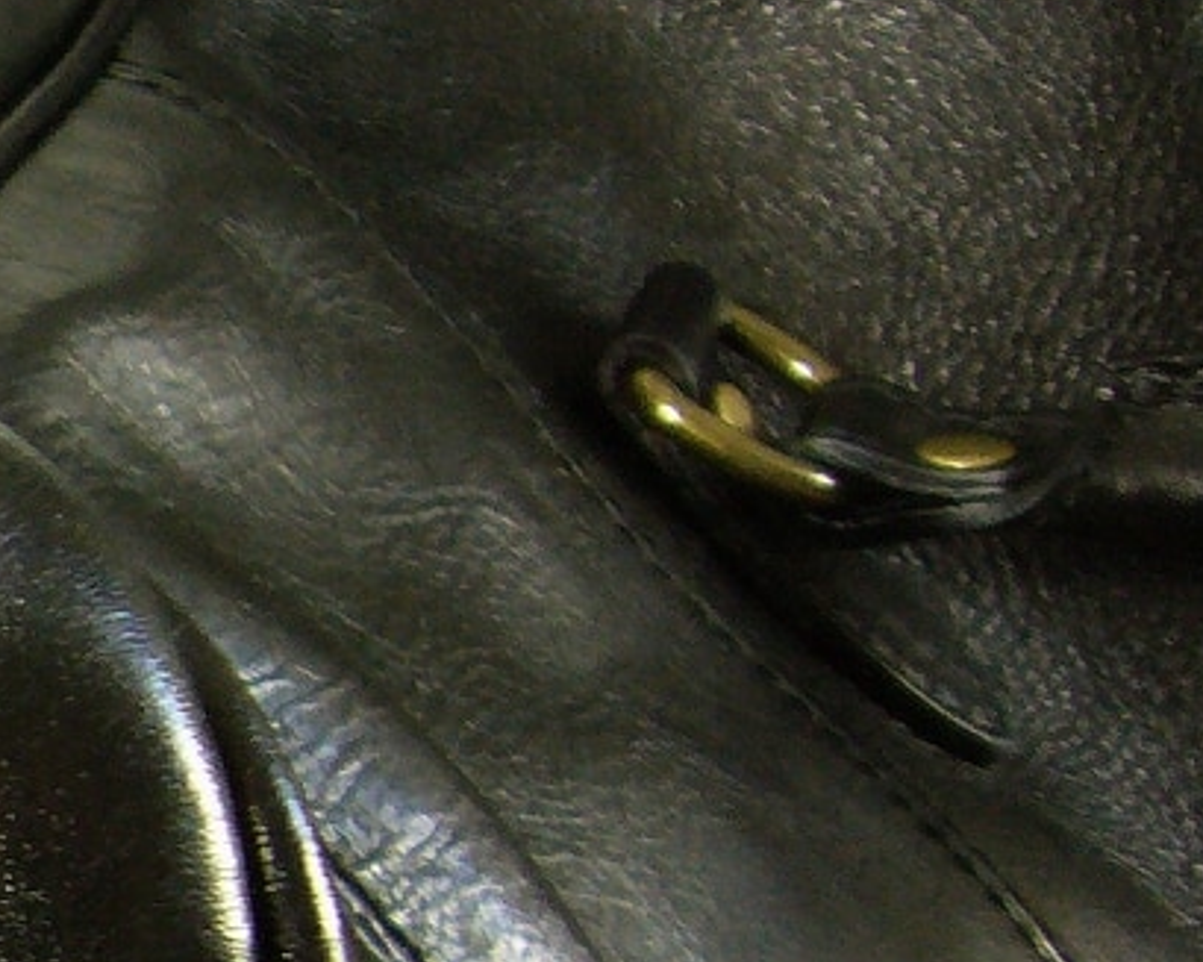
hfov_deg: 14.9
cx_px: -1141
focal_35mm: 107
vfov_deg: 13.9
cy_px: 1206
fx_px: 3809
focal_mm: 4.6
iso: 200
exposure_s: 1/25
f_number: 2.8
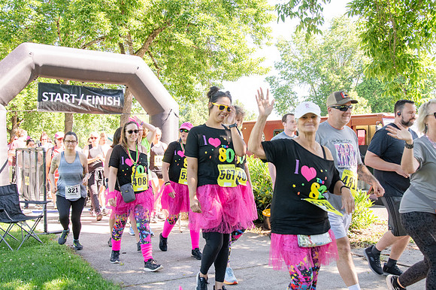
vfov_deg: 36.8
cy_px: 145
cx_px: 218
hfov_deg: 53.2
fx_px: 436
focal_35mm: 36
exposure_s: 1/400
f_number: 3.5
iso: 500
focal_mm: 24
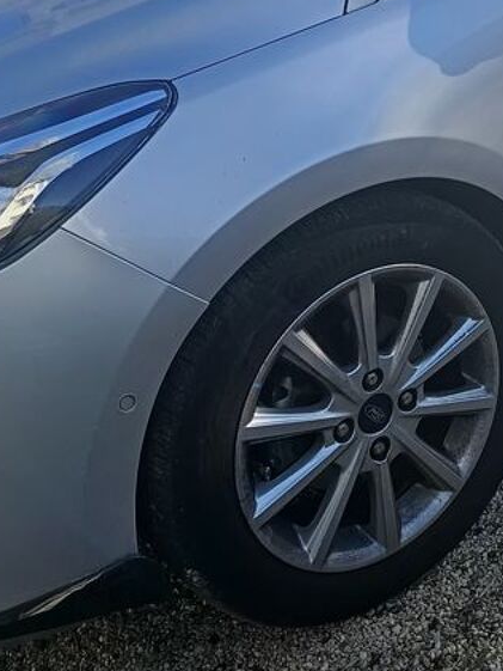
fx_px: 1104
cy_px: 32
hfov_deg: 23.9
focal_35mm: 57
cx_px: 564
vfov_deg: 31.7
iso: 50
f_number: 1.7
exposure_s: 1/155
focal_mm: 5.31
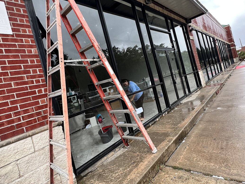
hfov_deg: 98.1
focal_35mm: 15
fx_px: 106
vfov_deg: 81.6
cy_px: 84
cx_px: 127
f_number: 1.8
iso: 32
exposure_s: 1/155
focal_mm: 1.57
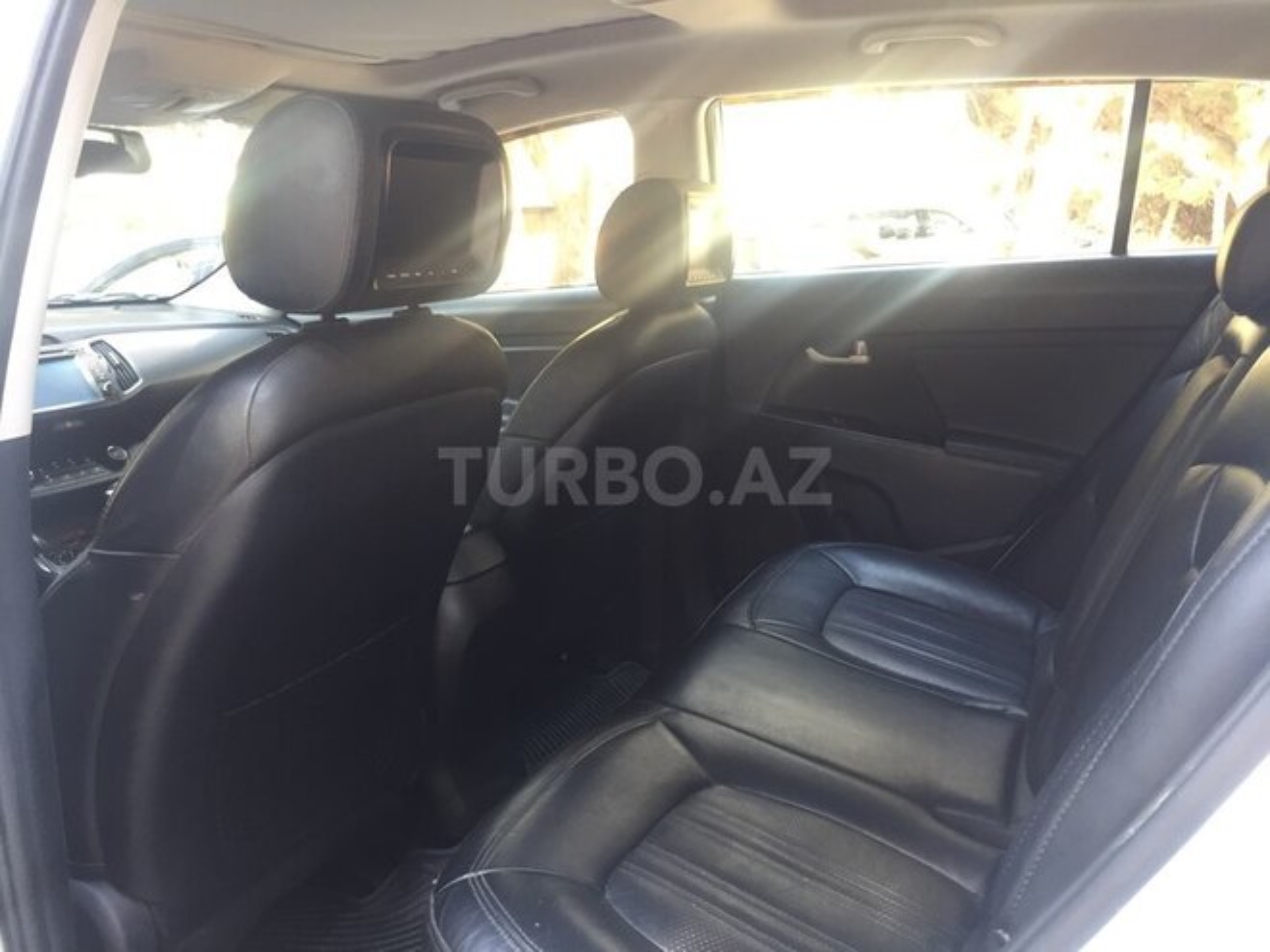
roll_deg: +4.5
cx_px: 635
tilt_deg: -11.3
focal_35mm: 29
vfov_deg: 48.2
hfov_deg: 61.7
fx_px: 1064
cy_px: 476
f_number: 2.2
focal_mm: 4.15
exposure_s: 1/33
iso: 80
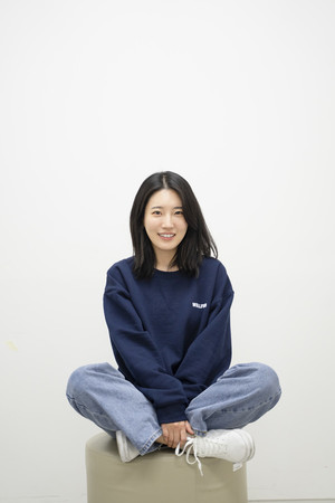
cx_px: 168
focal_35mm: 59
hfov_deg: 23.0
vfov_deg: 33.9
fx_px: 823
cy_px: 252
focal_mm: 59
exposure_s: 1/125
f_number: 2.8
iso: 320
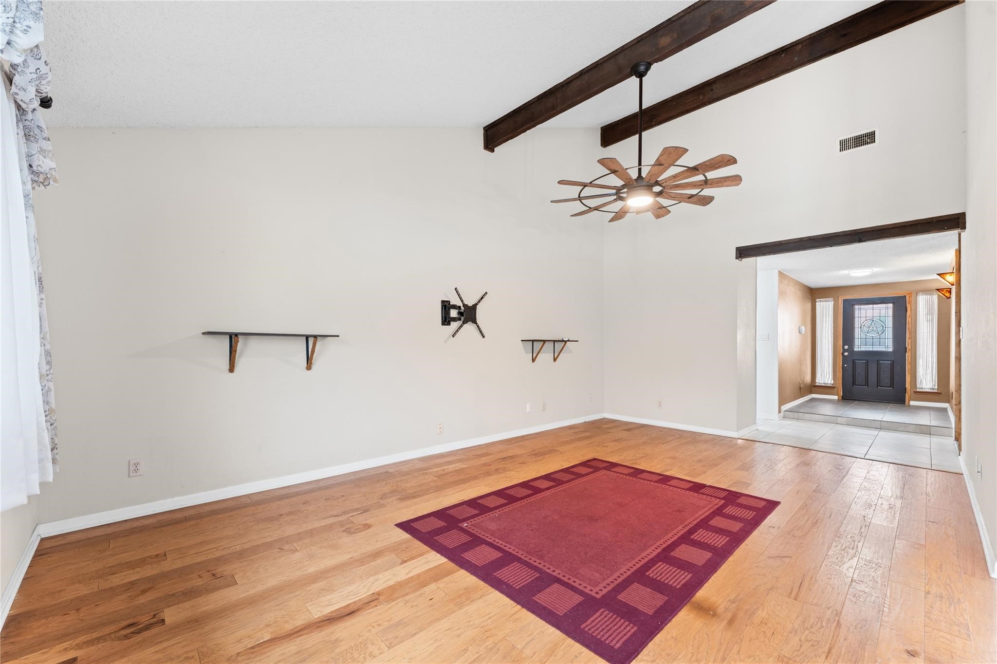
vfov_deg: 81.2
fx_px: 388
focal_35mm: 14
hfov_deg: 104.3
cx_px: 498
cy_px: 332
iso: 320
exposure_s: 1.6
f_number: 8
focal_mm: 14
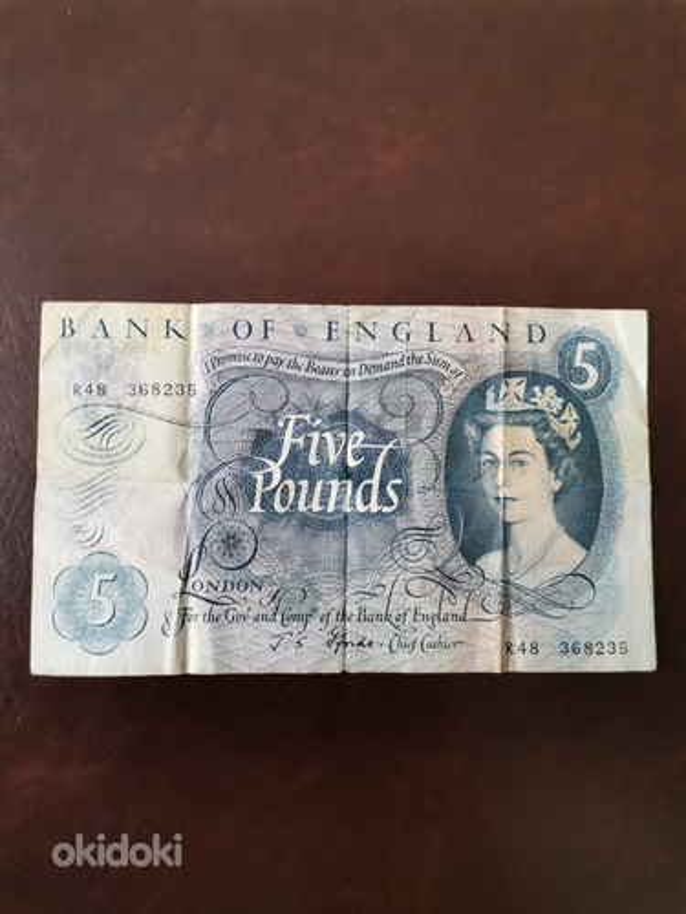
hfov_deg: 53.1
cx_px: 343
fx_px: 687
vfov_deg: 67.3
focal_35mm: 26
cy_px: 457
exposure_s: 1/50
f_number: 1.8
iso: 200
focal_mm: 4.75
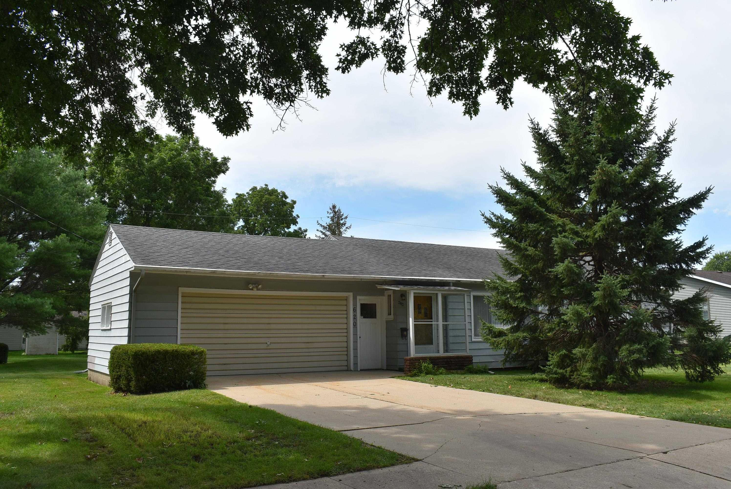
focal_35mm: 33
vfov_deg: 40.0
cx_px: 366
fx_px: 671
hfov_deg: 57.2
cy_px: 244
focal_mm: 22
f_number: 10
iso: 100
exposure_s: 1/200
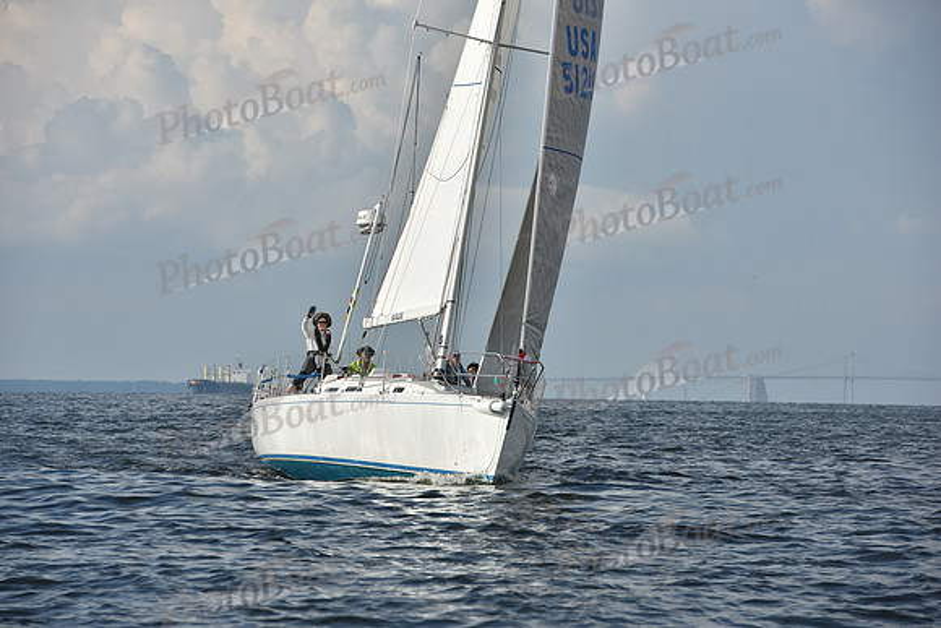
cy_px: 314
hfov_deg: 10.5
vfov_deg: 7.0
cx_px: 470
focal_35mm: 195
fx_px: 5098
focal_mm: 195
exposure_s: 1/1250
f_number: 9
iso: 250
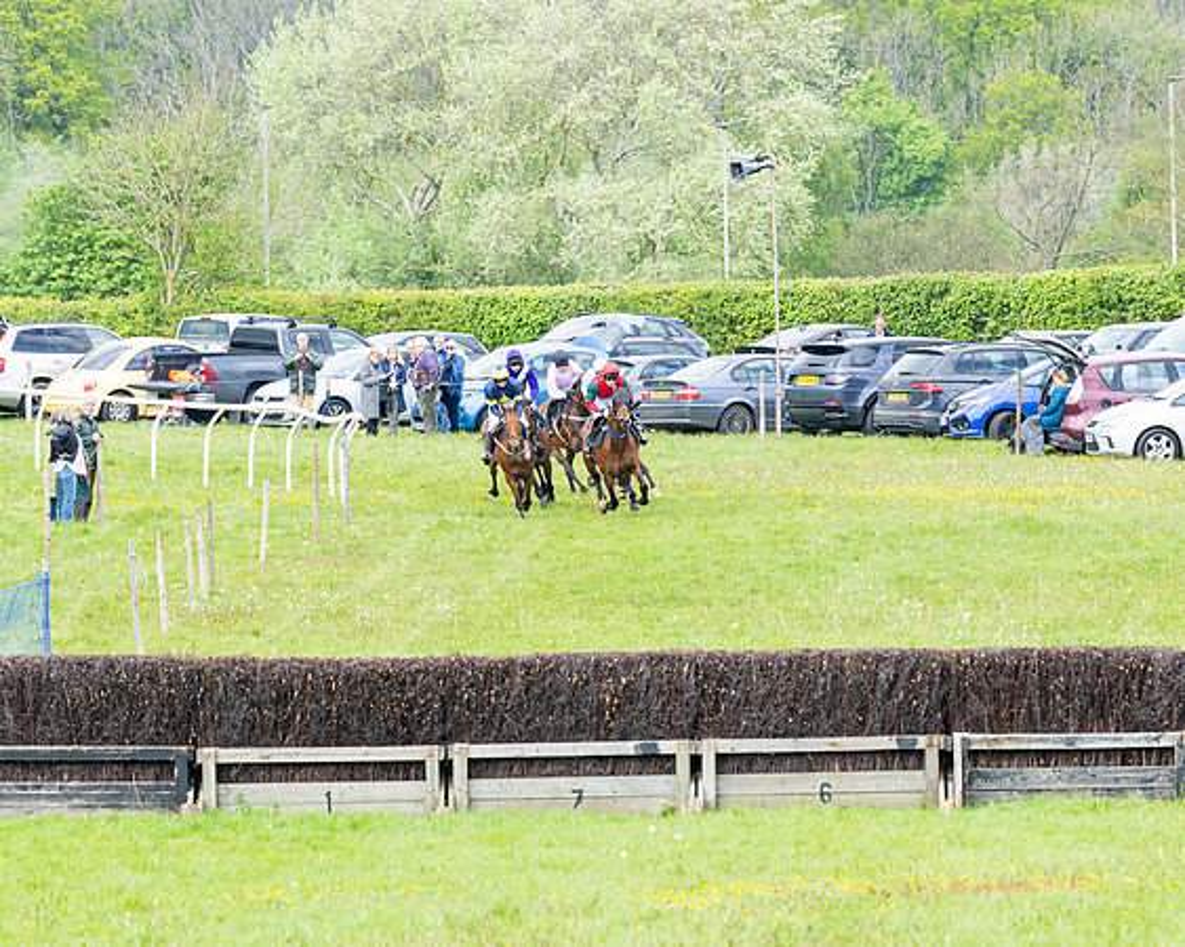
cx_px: 584
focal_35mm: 389
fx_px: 13626
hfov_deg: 5.0
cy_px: 445
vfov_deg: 4.0
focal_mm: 200
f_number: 6.3
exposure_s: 1/640
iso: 400
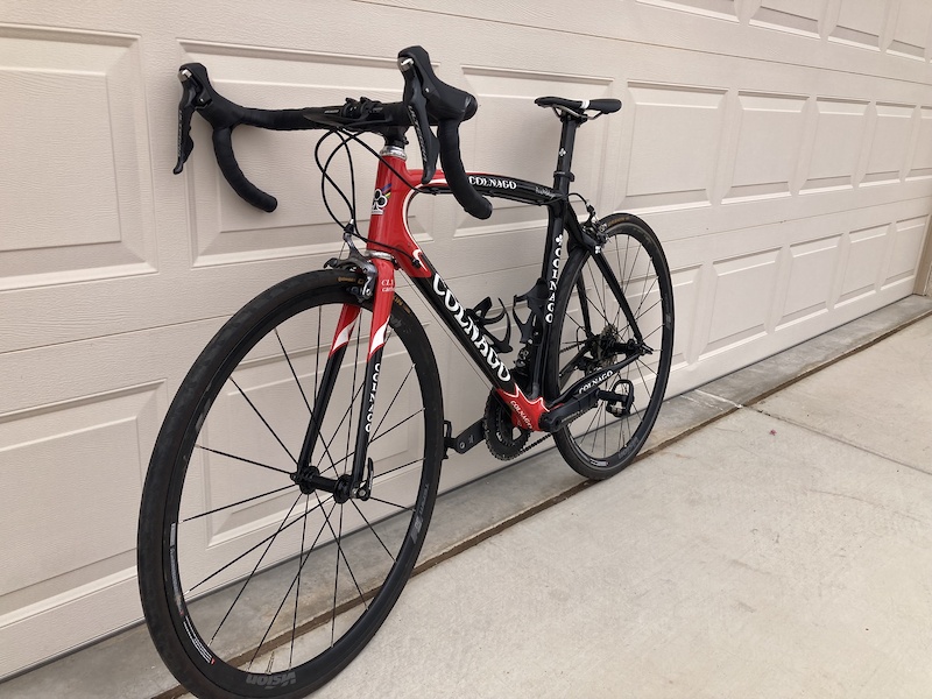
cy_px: 350
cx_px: 466
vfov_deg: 49.7
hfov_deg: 63.4
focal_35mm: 28
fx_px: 754
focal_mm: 3.99
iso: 20
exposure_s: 1/1372
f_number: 1.8
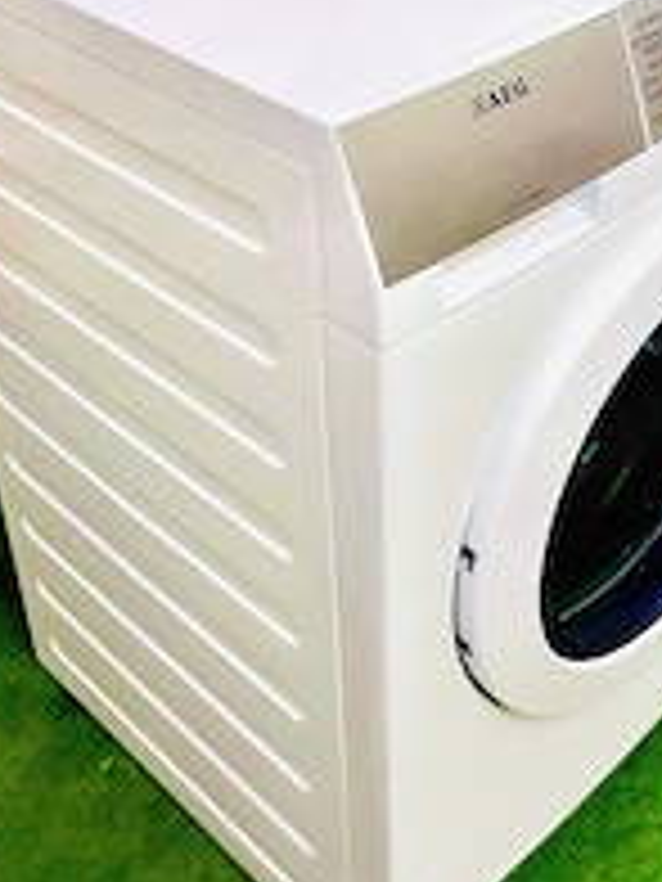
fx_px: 1249
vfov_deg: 37.9
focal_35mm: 49
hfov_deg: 29.6
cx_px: 392
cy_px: 216
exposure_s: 1/33
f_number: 1.8
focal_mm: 5.23
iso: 250
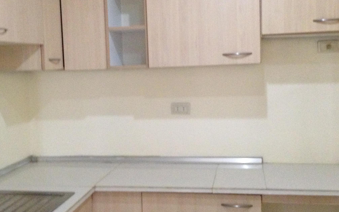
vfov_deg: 21.6
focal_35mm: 60
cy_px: 92
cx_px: 148
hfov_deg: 34.0
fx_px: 554
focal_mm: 4.28
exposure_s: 1/15
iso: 400
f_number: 2.4
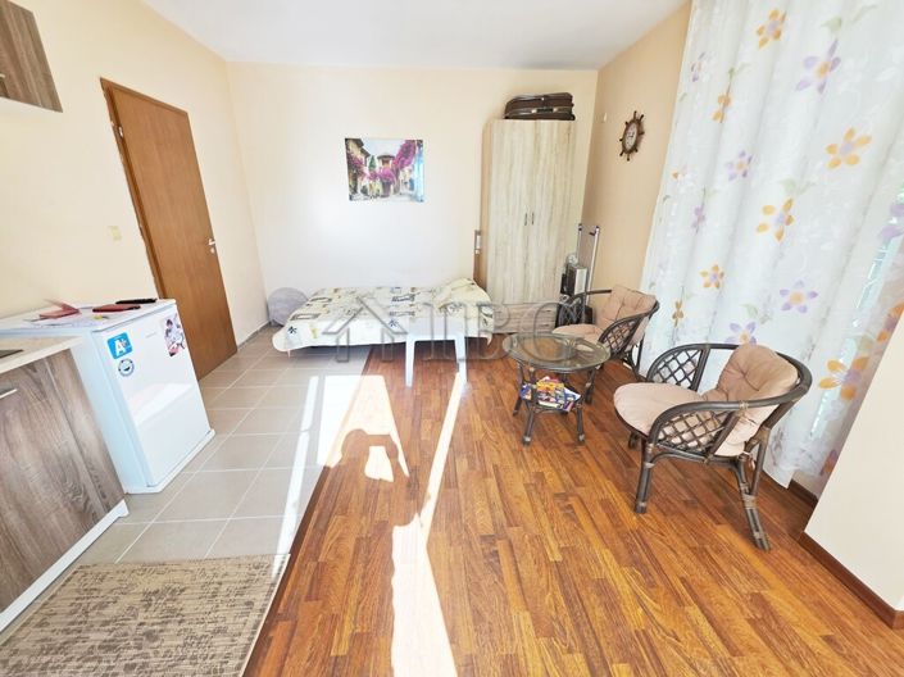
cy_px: 338
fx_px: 339
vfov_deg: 89.9
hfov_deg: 106.2
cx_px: 452
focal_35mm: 13
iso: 20
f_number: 1.9
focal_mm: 2.2
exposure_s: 1/102
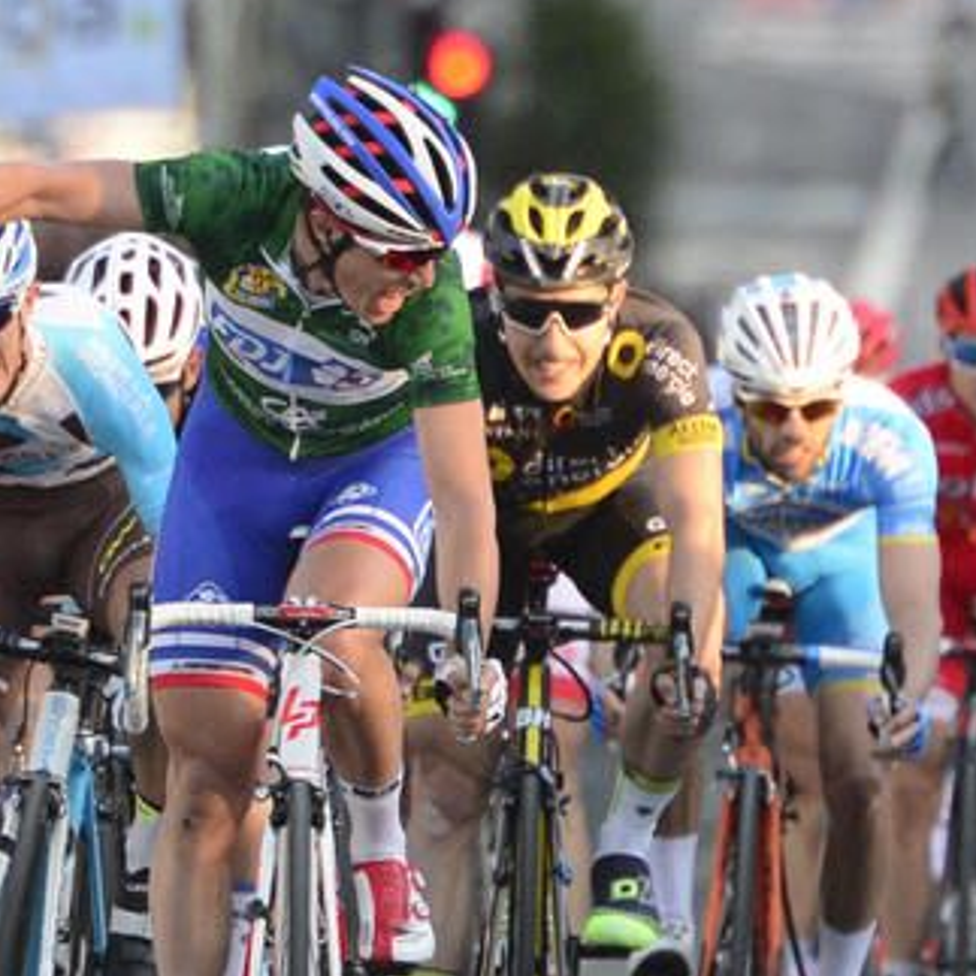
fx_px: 40289
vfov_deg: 1.4
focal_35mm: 1263
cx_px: 456
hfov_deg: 1.4
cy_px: 888
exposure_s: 1/1000
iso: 5000
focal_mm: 400
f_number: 5.6
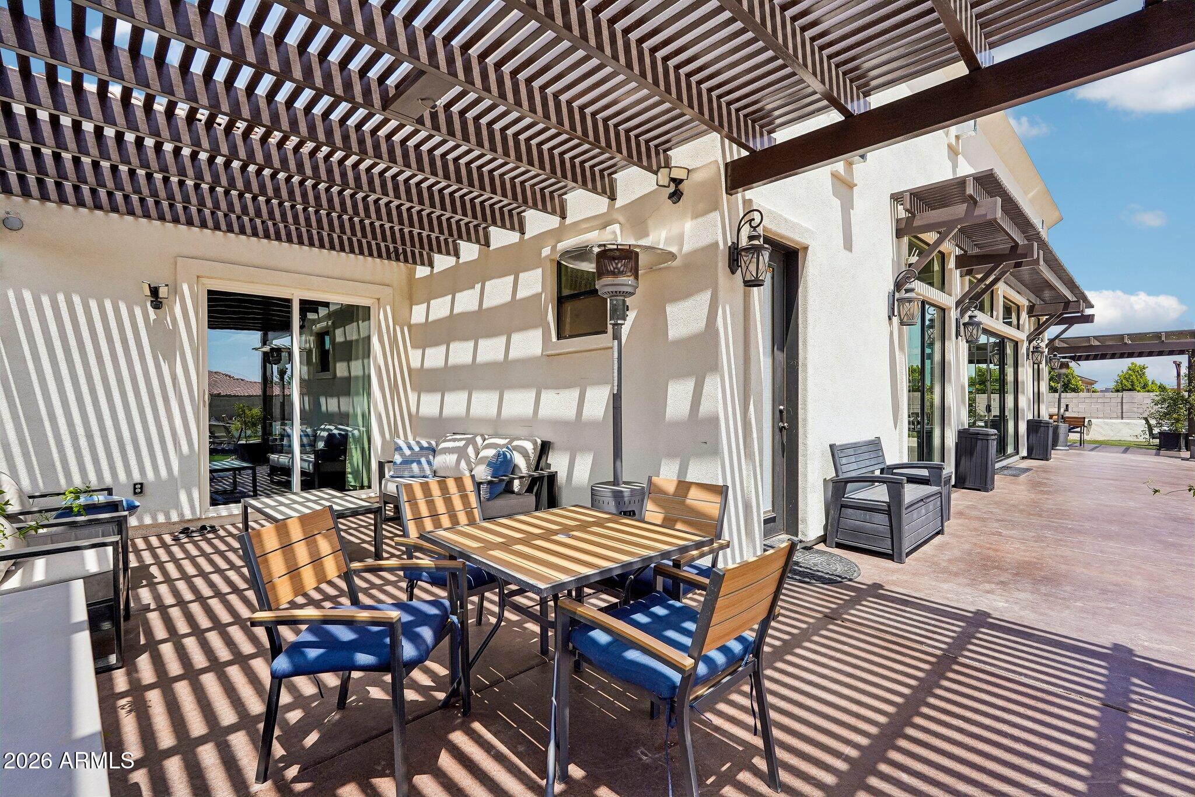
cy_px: 398
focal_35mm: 17
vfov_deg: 70.4
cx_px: 598
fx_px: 564
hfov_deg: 93.3
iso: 400
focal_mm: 17
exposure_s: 1/640
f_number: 8
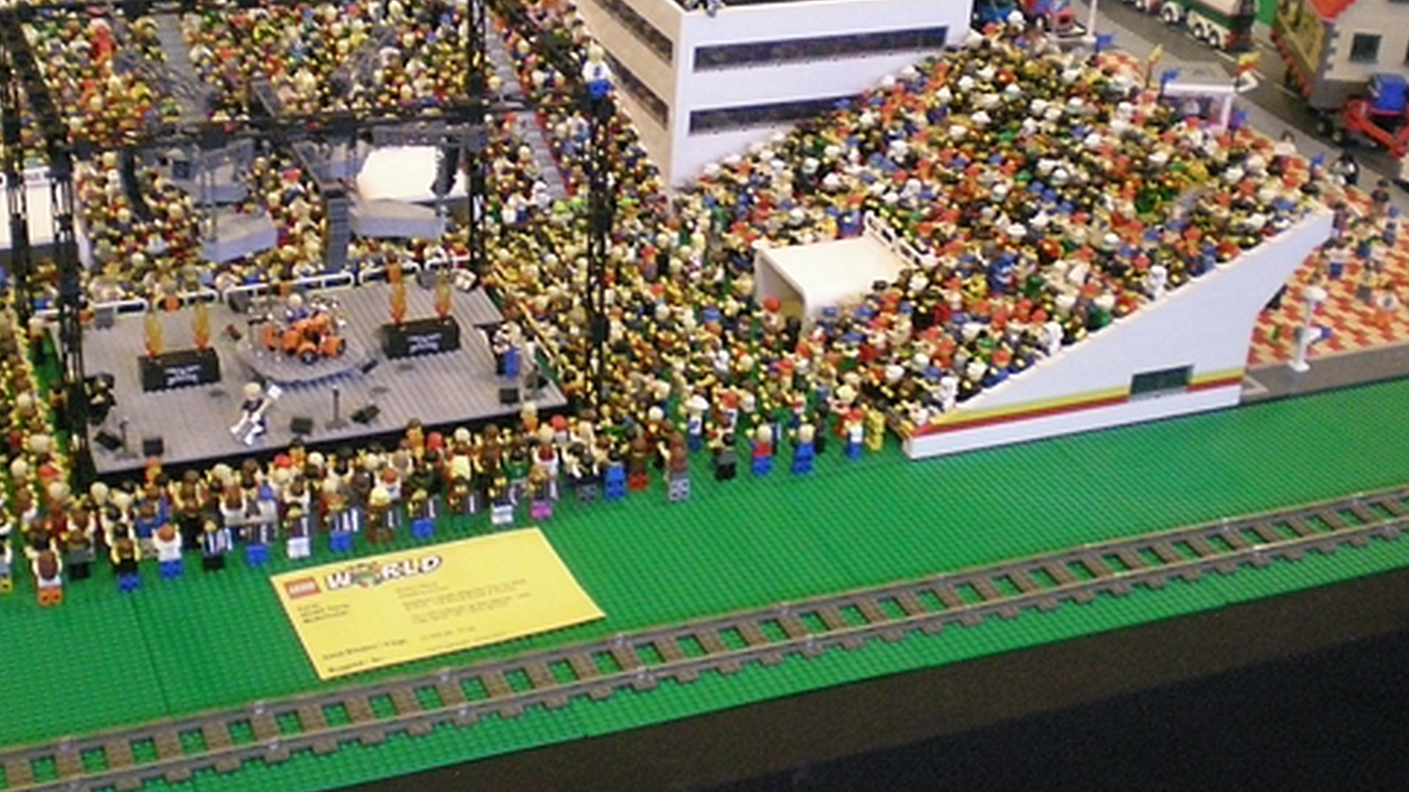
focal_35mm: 55
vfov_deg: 21.8
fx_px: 2055
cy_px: 304
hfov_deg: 37.8
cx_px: 599
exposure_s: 1/16.3
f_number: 3.1
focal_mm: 6.3
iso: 400
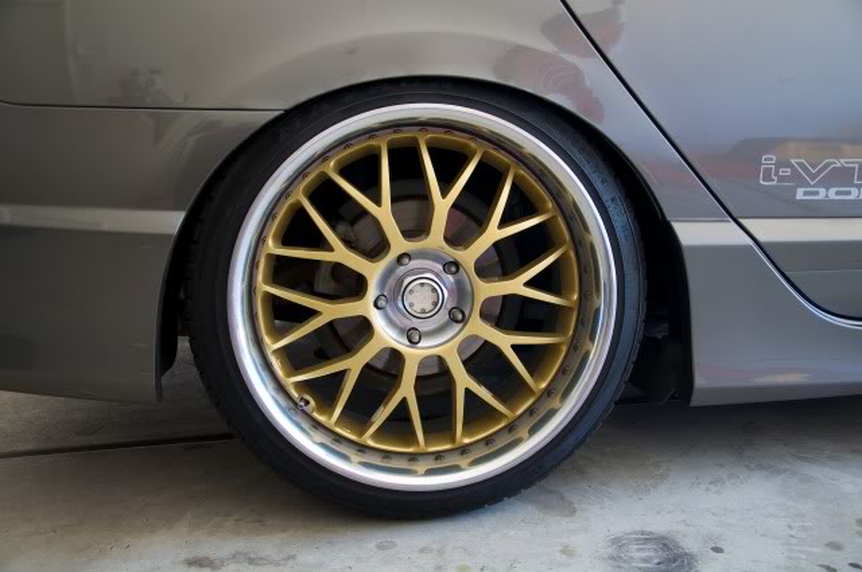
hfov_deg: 46.5
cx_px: 431
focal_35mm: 42
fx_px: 1004
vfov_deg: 31.8
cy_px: 286
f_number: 4
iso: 200
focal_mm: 28
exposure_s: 1/20
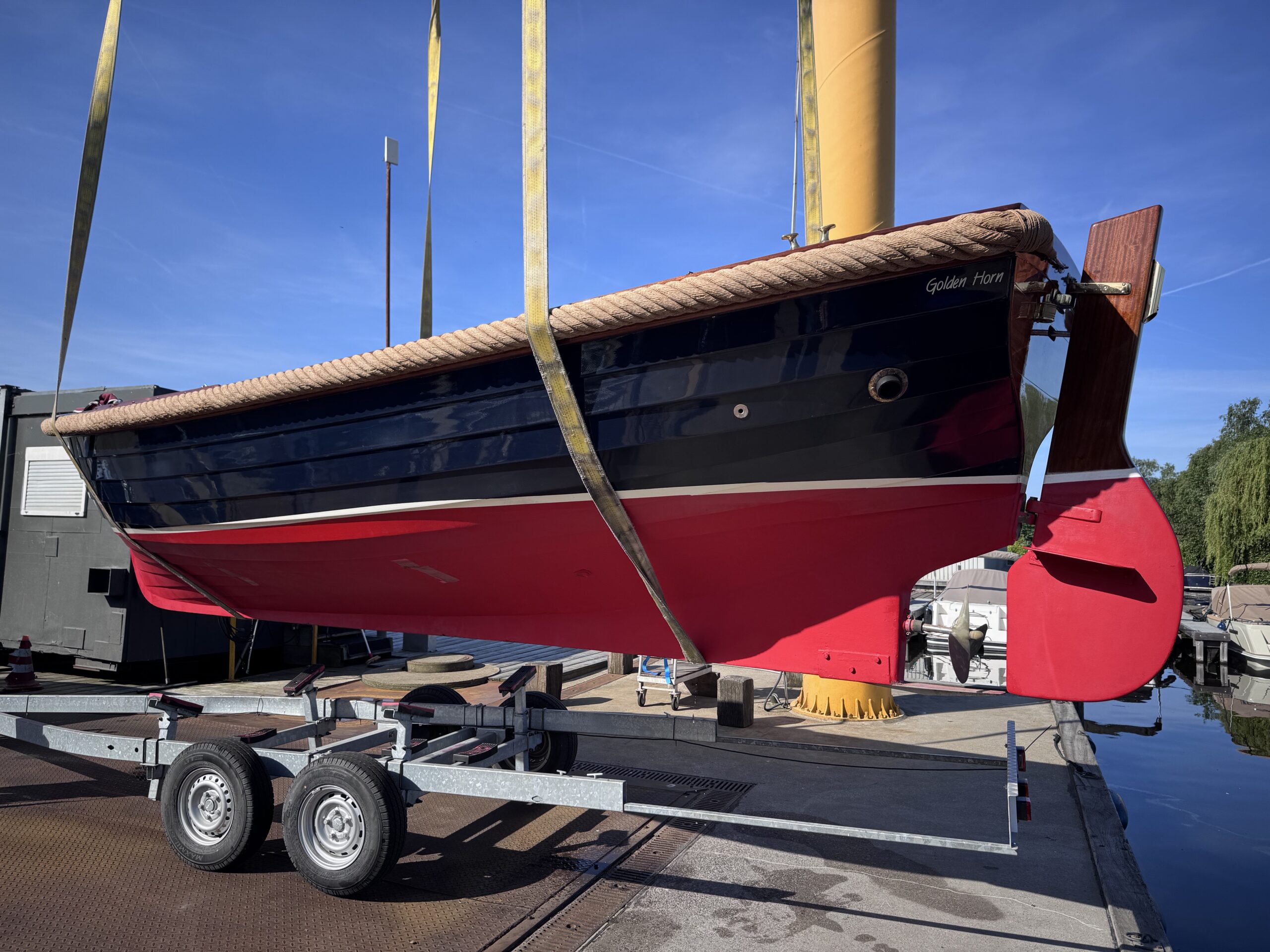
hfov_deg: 71.6
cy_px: 476
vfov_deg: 56.8
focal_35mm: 24
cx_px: 635
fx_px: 881
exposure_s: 1/3096
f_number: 1.78
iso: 80
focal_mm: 6.76
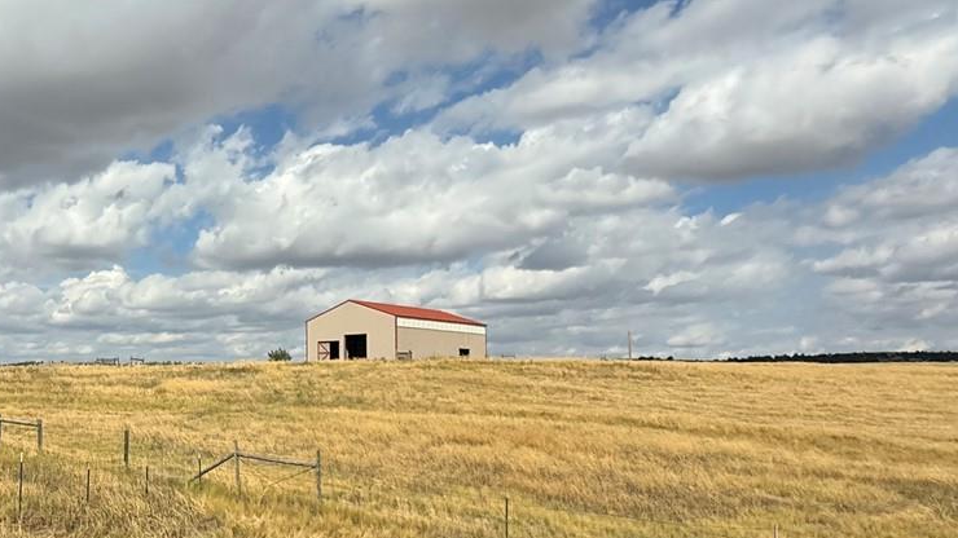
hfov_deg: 55.9
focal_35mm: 33
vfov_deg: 35.5
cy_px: 319
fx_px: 838
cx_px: 214
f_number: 2.2
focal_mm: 2.22
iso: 50
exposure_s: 1/4762
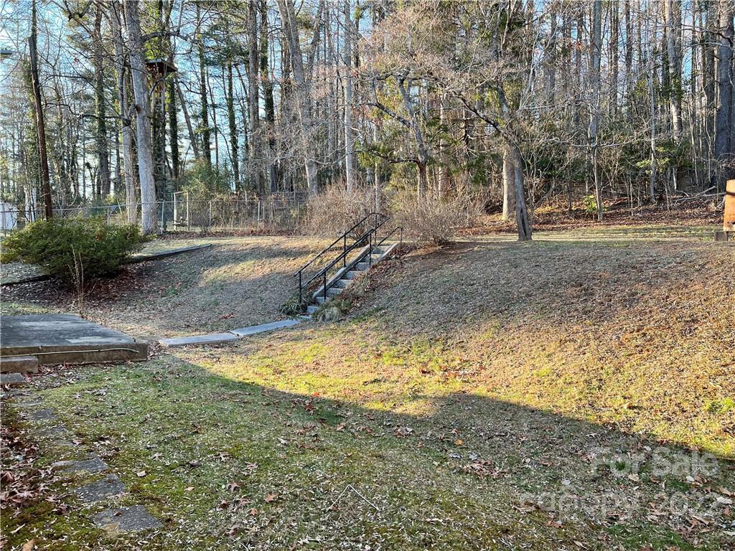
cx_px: 368
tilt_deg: -1.2
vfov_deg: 53.1
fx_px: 552
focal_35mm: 26
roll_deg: -0.5
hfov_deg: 67.3
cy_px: 276
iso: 50
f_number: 1.5
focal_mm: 5.7
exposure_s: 1/177
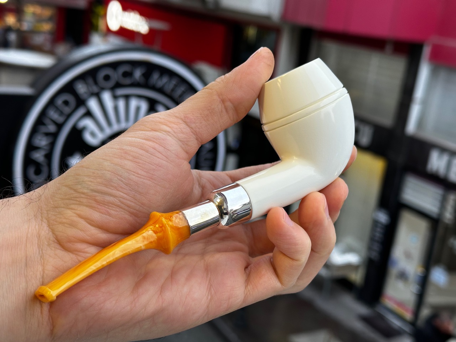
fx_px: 632
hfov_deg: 39.7
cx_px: 228
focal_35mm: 48
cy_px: 171
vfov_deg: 30.3
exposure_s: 1/100
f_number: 1.78
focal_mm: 6.86
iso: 80
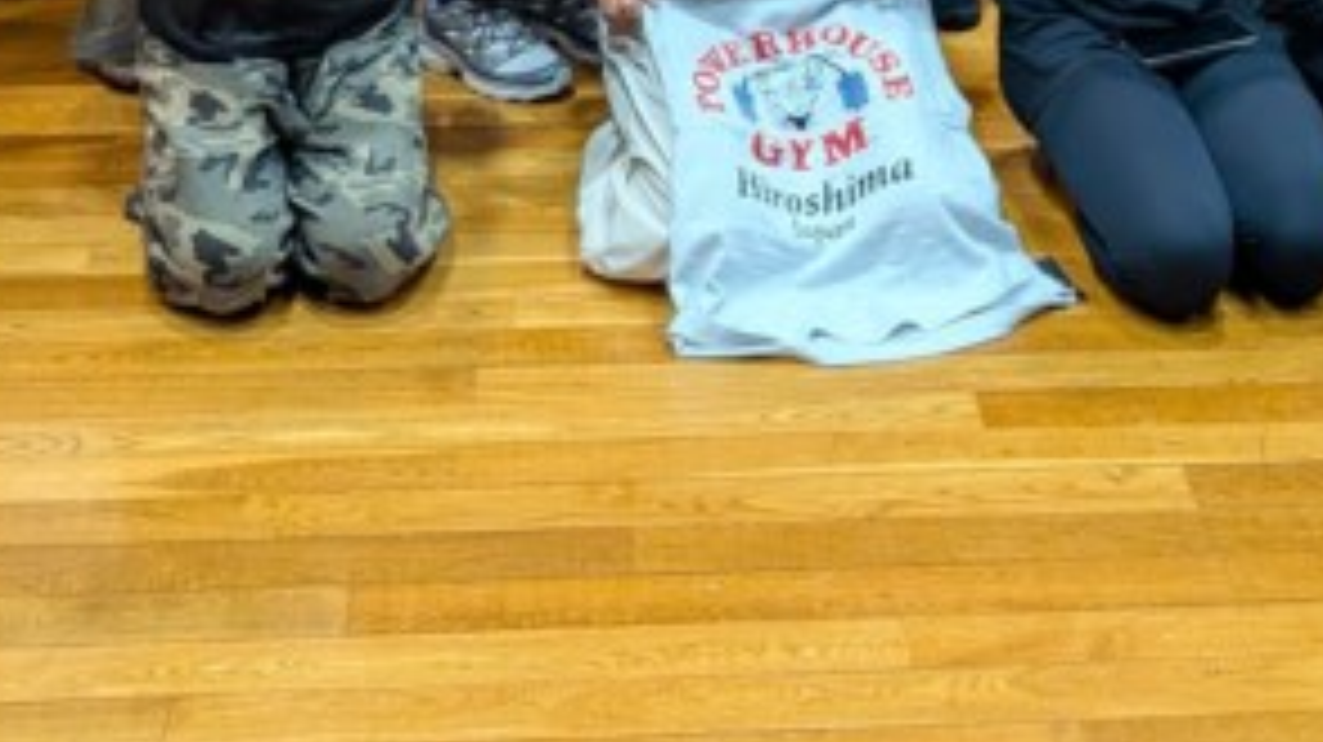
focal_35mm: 69
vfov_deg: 15.4
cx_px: 812
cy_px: -537
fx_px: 2419
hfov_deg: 30.5
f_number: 1.7
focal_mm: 4.53
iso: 257
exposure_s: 1/60
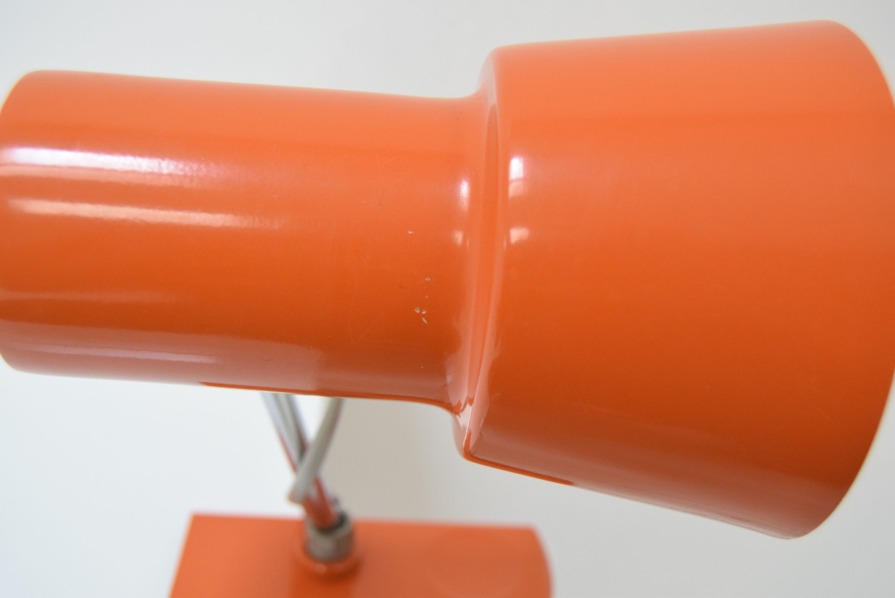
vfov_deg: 31.9
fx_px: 1045
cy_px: 299
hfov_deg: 46.4
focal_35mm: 42
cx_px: 448
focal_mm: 28
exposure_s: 1/100
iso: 1600
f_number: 5
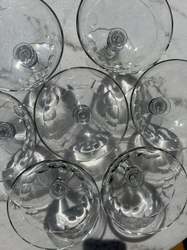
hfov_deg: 53.0
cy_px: 125
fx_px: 187
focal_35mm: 26
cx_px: 94
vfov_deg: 67.3
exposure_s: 1/16393
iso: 50
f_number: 1.5
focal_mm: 5.7
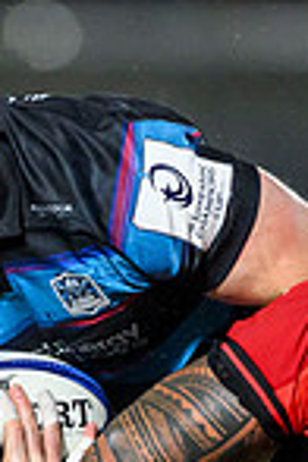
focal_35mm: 2154
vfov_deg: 1.0
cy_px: 577
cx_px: -150
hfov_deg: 0.6
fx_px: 27641
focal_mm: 400
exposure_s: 1/1600
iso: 4000
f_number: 3.2
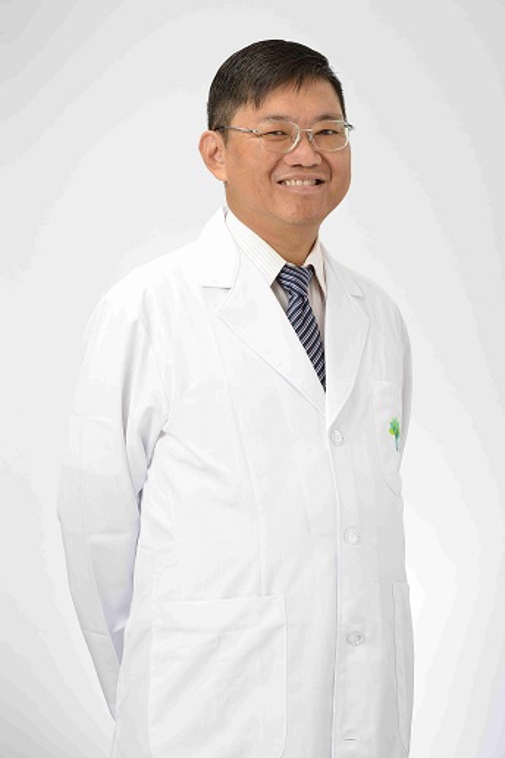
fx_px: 1894
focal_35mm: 90
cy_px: 379
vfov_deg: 22.6
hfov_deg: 15.2
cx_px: 252
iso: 125
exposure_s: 1/125
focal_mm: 90
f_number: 11
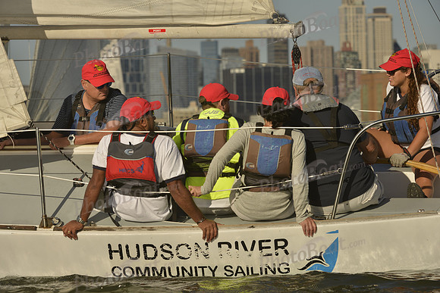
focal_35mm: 200
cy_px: 146
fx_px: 2445
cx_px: 220
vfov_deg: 6.9
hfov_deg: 10.3
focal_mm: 200
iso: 200
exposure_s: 1/1000
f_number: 10
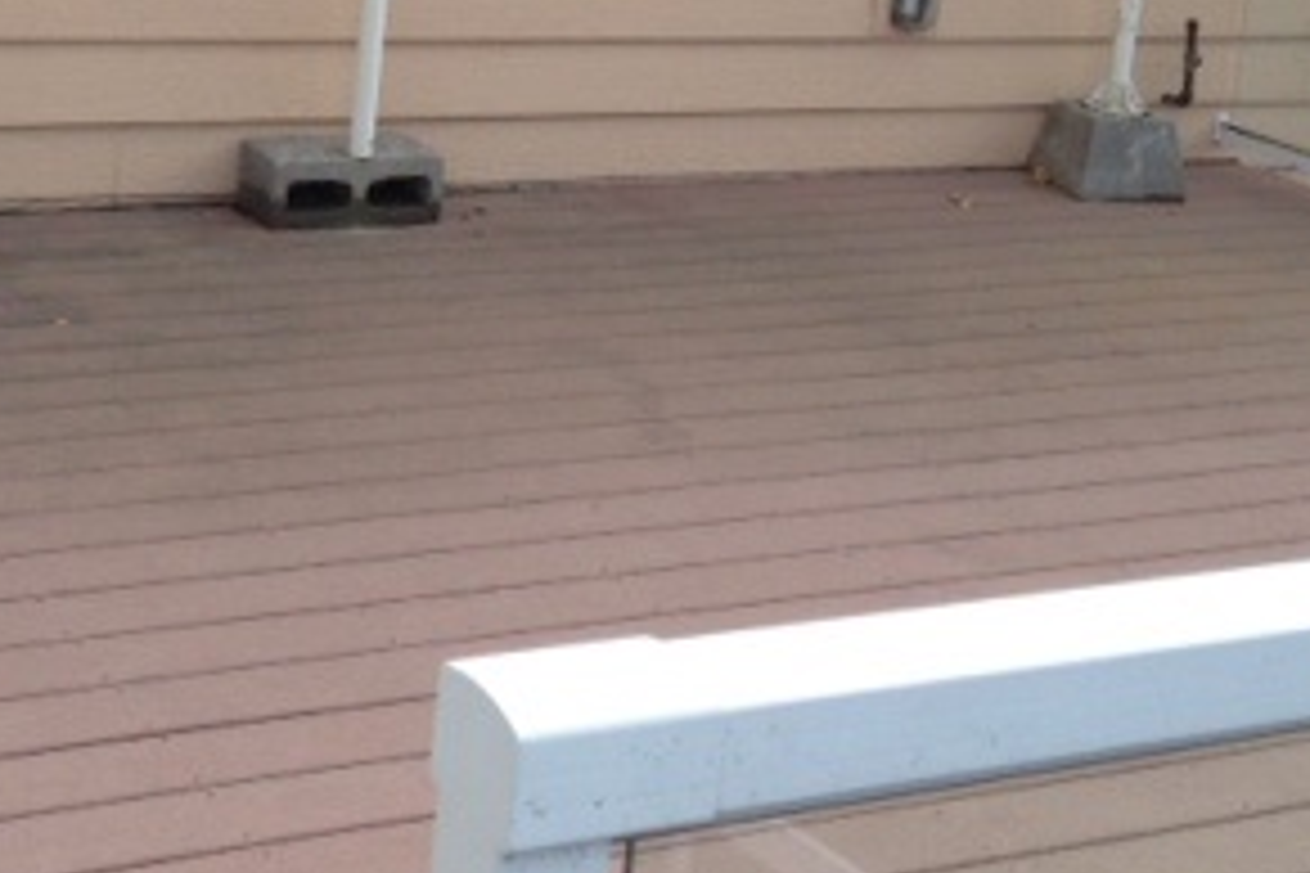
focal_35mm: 80
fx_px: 2911
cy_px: -104
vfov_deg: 16.5
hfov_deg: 25.1
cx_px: 360
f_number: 2.4
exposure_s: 1/415
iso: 50
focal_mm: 4.28
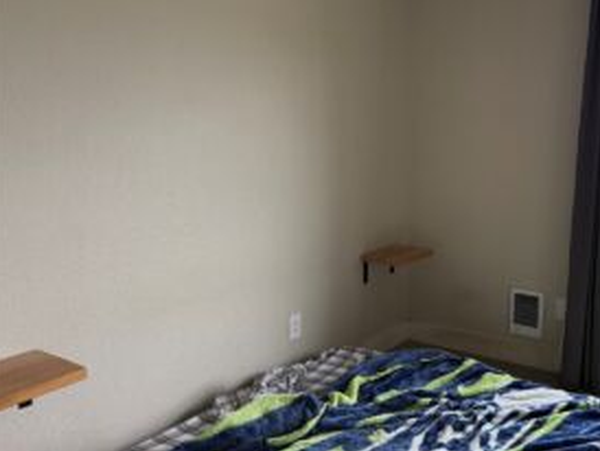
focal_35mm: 35
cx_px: 429
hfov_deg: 51.0
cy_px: 219
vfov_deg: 40.8
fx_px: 607
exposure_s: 1/98
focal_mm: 6.76
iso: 200
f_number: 1.78
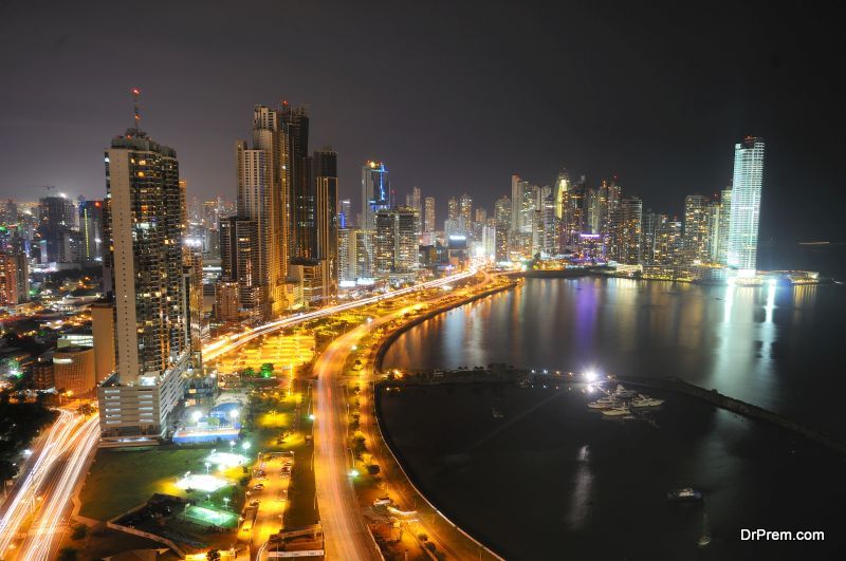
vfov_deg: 45.5
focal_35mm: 28
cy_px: 280
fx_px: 669
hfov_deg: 64.6
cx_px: 423
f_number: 7.1
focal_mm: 19
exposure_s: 25
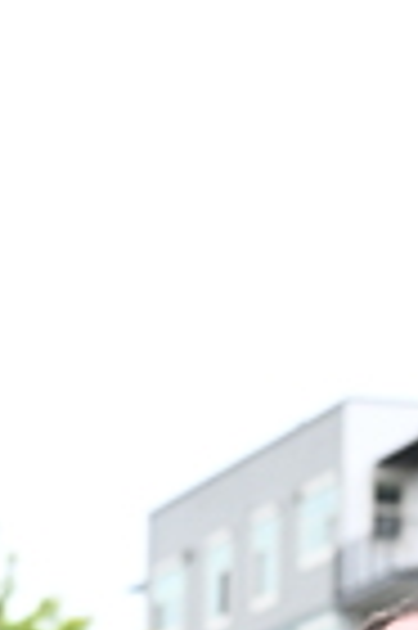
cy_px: 1071
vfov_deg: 8.3
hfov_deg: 5.7
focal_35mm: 240
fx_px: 4190
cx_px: -133
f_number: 4
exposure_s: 1/500
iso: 1600
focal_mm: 61
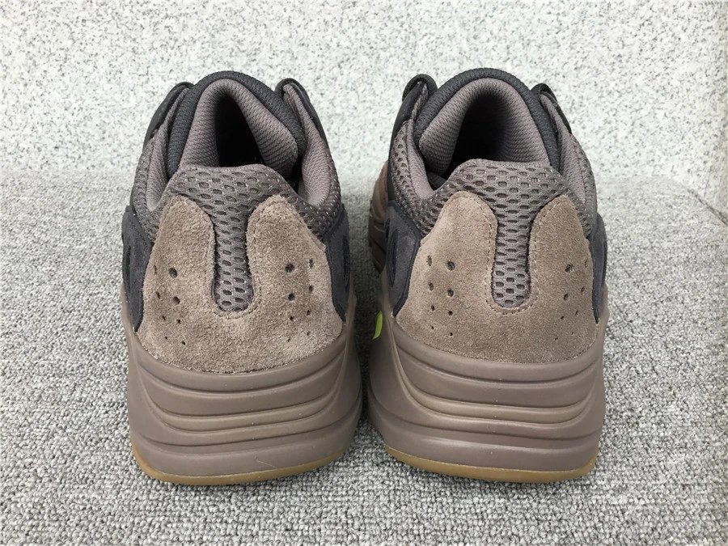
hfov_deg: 58.4
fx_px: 652
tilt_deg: -27.9
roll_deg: -1.0
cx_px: 364
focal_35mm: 31
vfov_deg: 45.4
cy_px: 273
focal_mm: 3.3
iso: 40
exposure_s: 1/100
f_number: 2.4
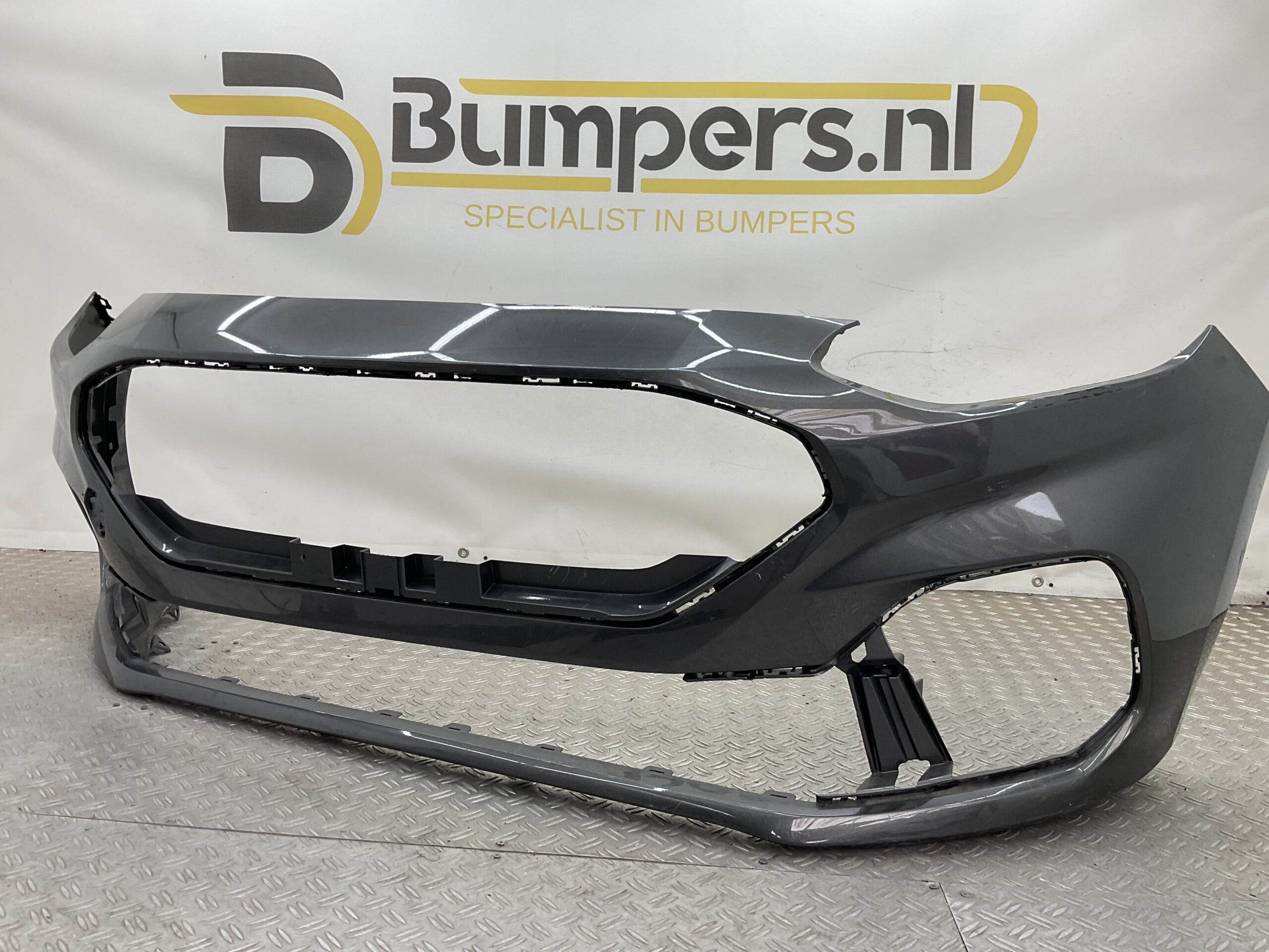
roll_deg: -3.5
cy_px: 476
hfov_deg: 61.7
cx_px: 634
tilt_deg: -8.1
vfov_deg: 48.2
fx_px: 1063
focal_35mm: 29
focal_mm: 3
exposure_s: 1/100
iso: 20
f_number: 1.8
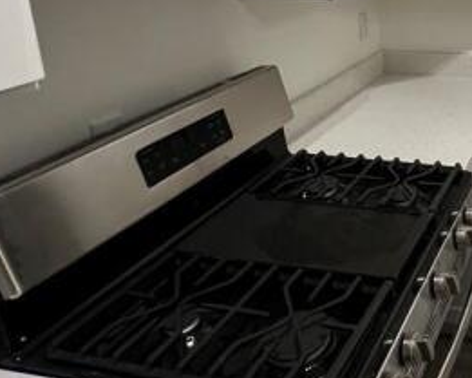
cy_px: 38
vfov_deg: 39.2
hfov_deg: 41.4
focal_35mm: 35
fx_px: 489
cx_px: 515
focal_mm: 1.57
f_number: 1.8
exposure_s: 1/60
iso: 160
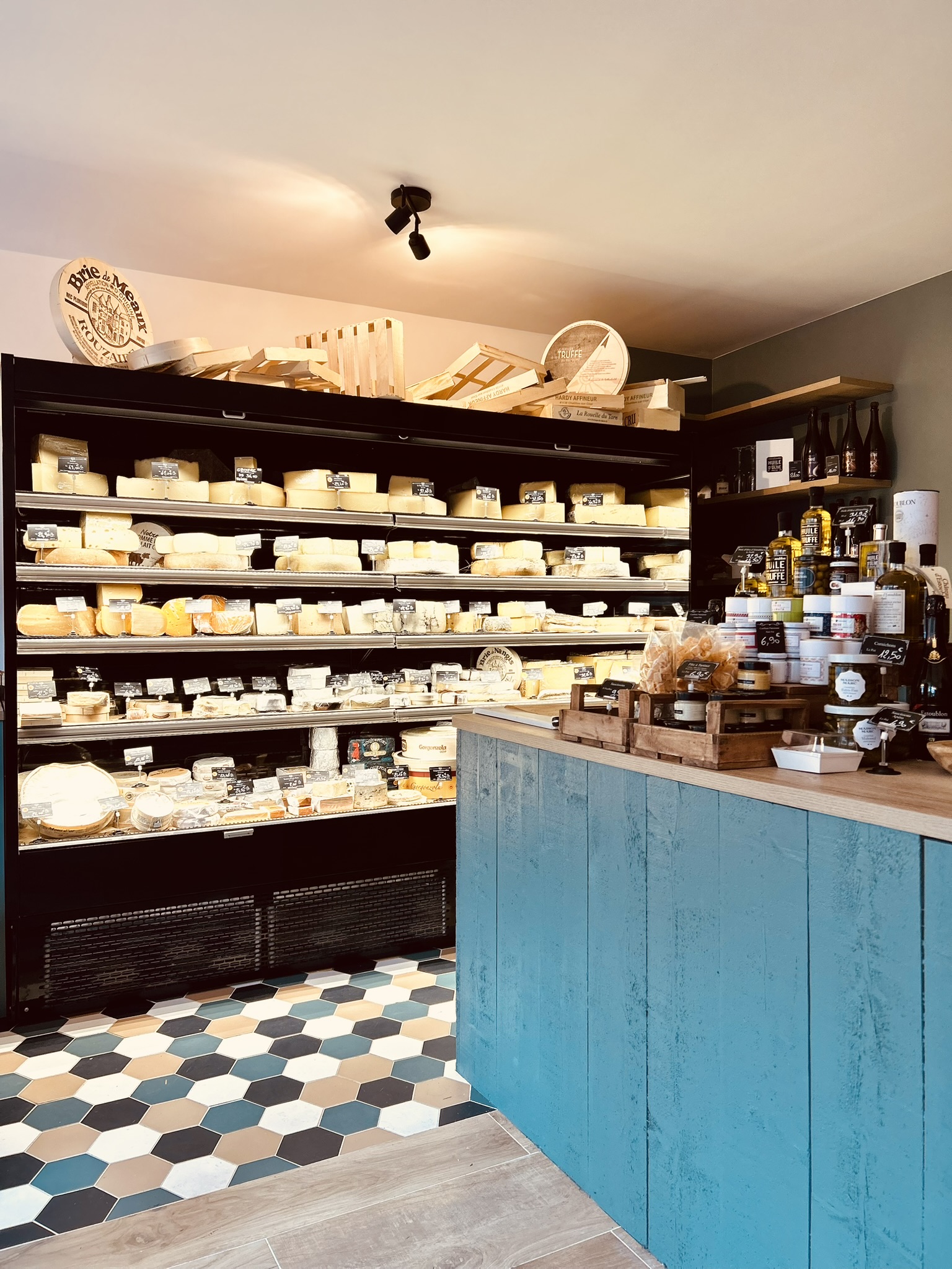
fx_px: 953
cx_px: 476
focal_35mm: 26
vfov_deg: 67.3
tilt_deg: -0.8
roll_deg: +0.1
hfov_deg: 53.1
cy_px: 634
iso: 64
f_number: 1.5
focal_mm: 5.7
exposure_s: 1/121
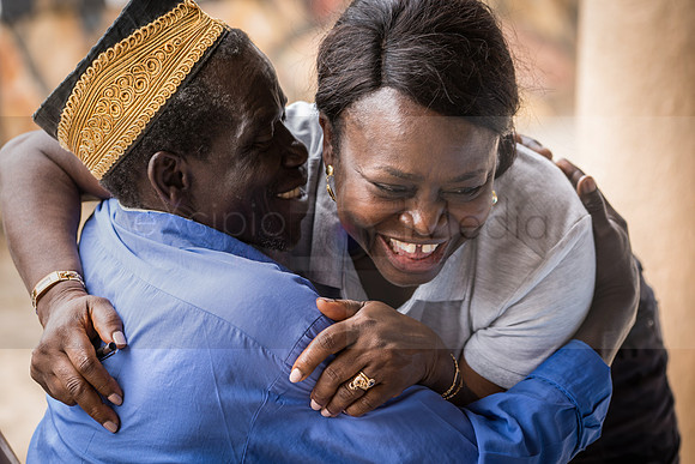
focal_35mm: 140
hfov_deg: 14.7
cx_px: 365
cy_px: 244
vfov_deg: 9.8
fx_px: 2700
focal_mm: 133
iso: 200
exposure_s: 1/160
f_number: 4
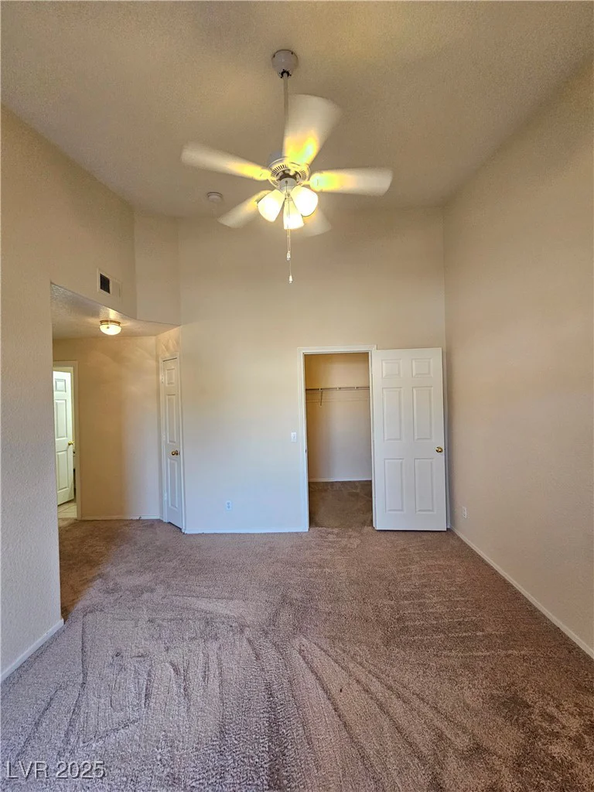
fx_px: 297
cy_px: 396
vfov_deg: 106.2
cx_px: 297
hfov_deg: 89.9
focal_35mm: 13
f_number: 2.2
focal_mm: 2.2
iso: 200
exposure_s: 1/101
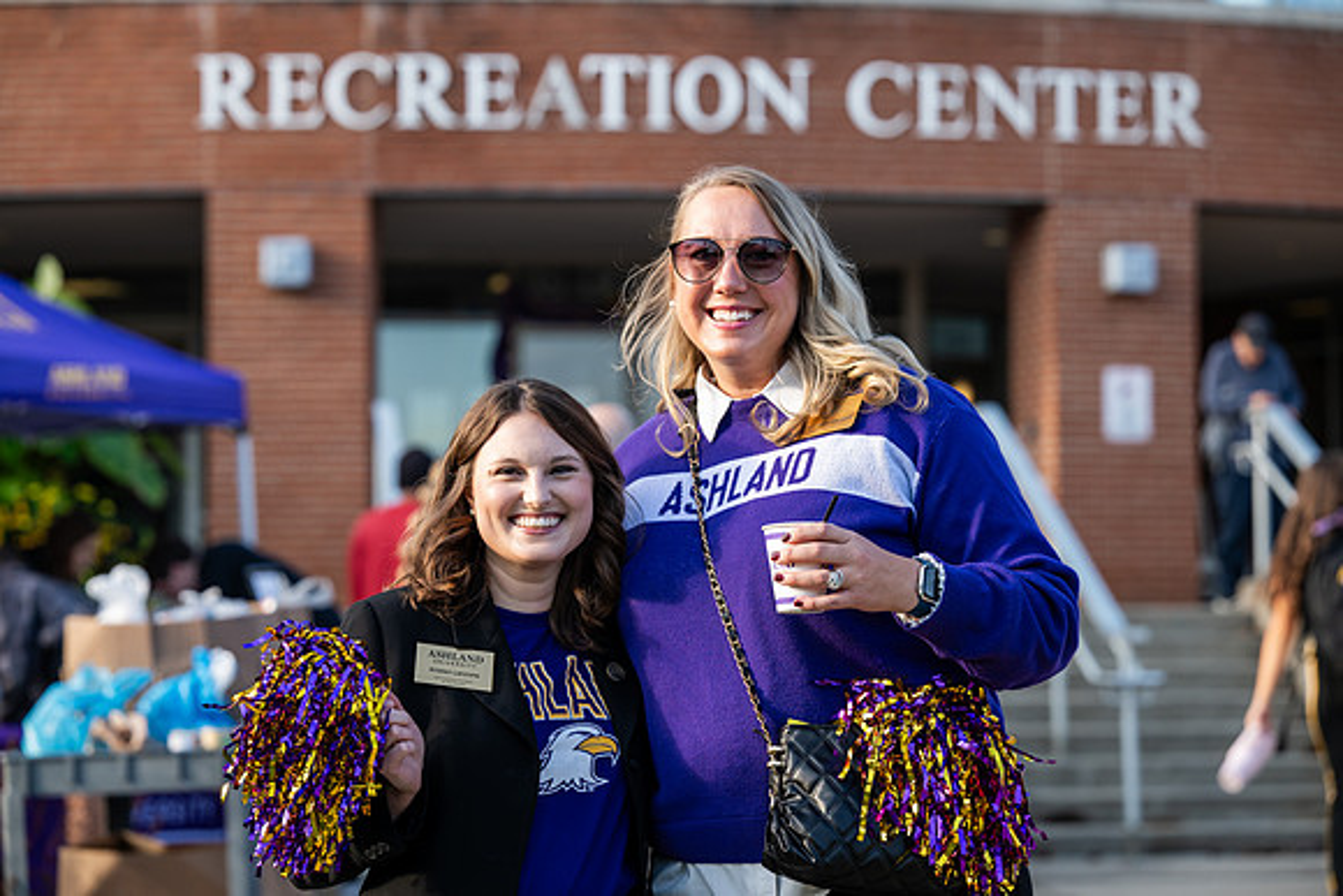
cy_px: 448
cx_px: 672
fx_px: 3284
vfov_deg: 15.5
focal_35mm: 88
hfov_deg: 23.1
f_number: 3.5
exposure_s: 1/500
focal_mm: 88
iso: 250
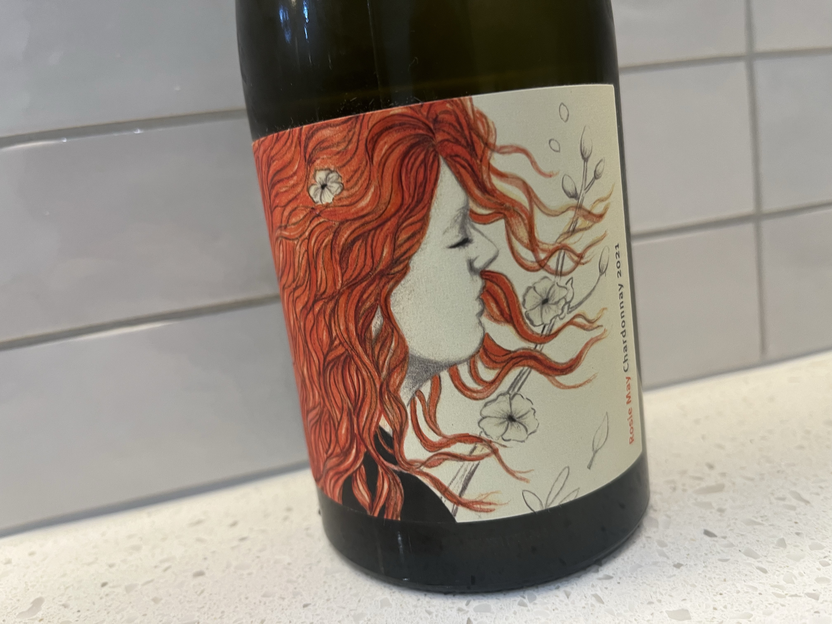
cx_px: 416
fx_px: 625
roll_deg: +8.2
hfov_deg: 67.3
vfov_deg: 53.1
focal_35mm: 26
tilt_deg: -12.1
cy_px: 312
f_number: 1.6
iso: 80
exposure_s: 1/50
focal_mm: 5.1
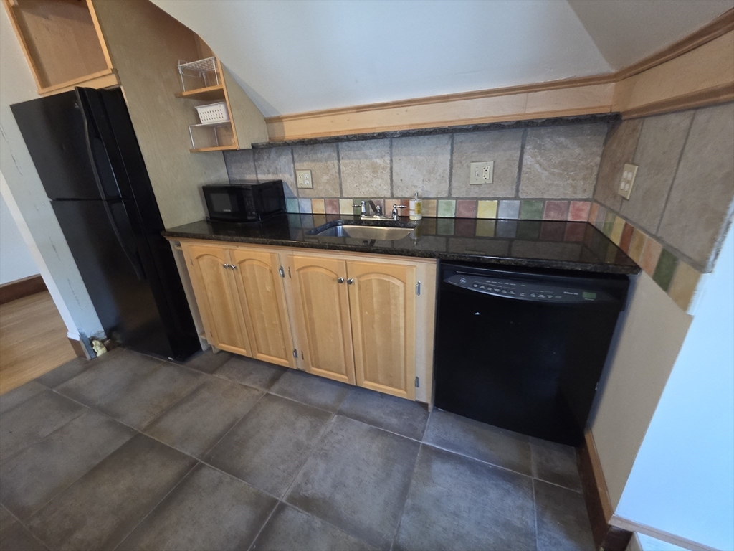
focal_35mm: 13
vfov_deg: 89.9
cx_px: 367
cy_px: 276
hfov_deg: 106.2
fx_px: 276
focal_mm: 2.2
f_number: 2.2
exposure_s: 1/9.99
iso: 1600
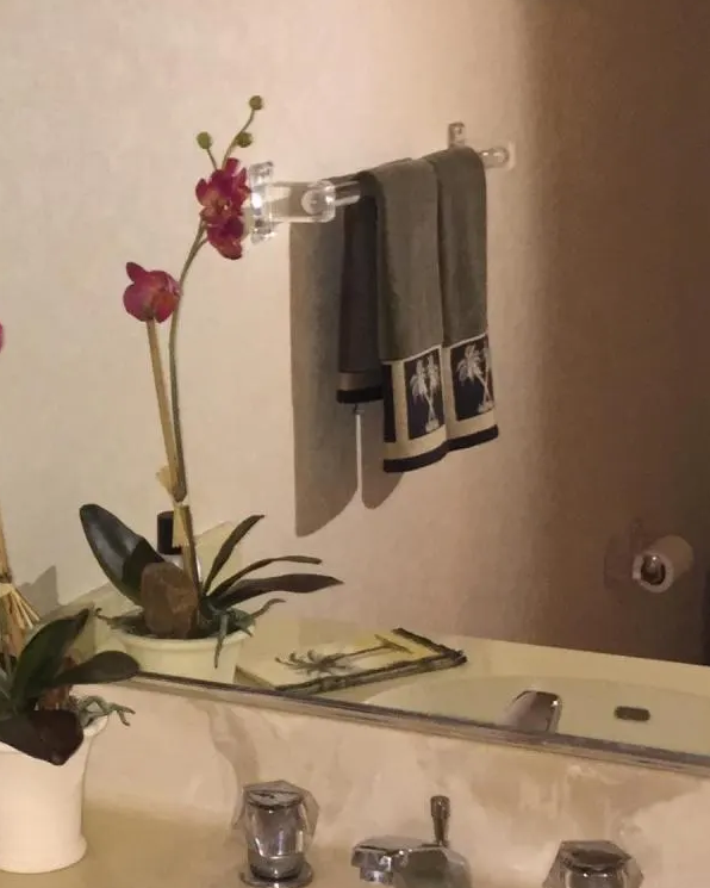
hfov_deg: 19.5
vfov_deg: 25.0
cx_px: -10
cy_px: 367
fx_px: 1996
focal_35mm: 76
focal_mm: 4.15
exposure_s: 1/16
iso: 100
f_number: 2.2
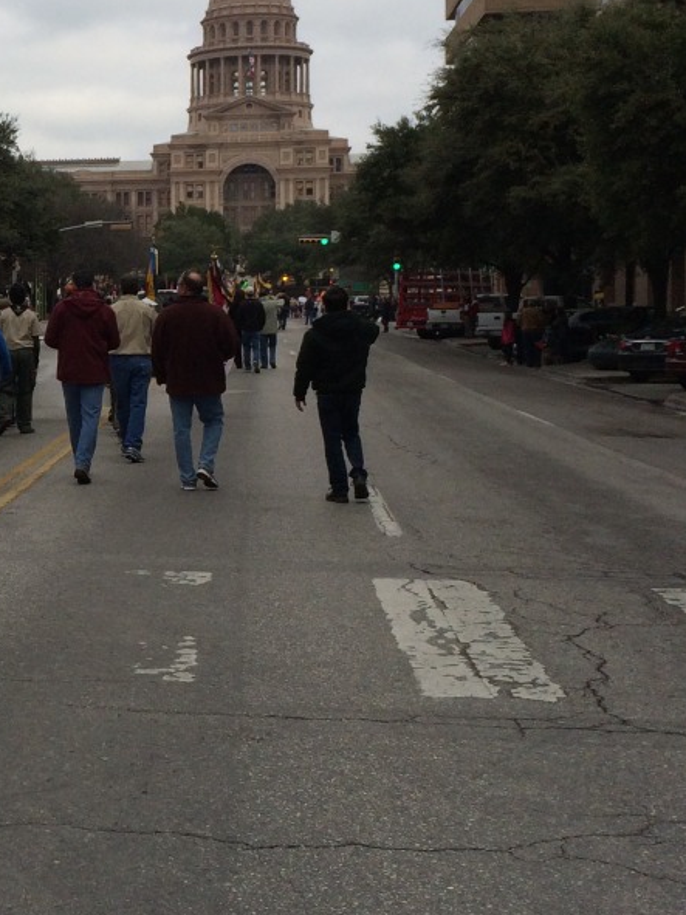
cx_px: -68
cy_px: 371
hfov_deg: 20.9
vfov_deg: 28.9
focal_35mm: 67
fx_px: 1771
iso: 32
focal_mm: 4.15
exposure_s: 1/1786
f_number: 2.2
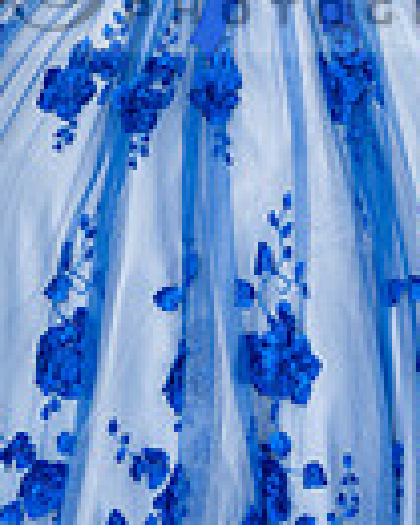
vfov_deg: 14.4
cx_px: 329
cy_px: -63
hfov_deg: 11.8
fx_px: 2020
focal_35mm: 130
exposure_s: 1/125
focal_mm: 27.4
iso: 125
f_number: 4.5
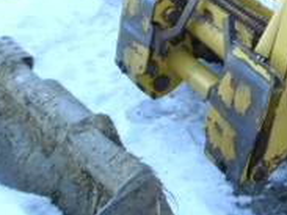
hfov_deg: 16.3
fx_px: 936
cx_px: 394
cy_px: -66
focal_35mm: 113
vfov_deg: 12.7
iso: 50
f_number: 3
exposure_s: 1/66
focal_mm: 6.36
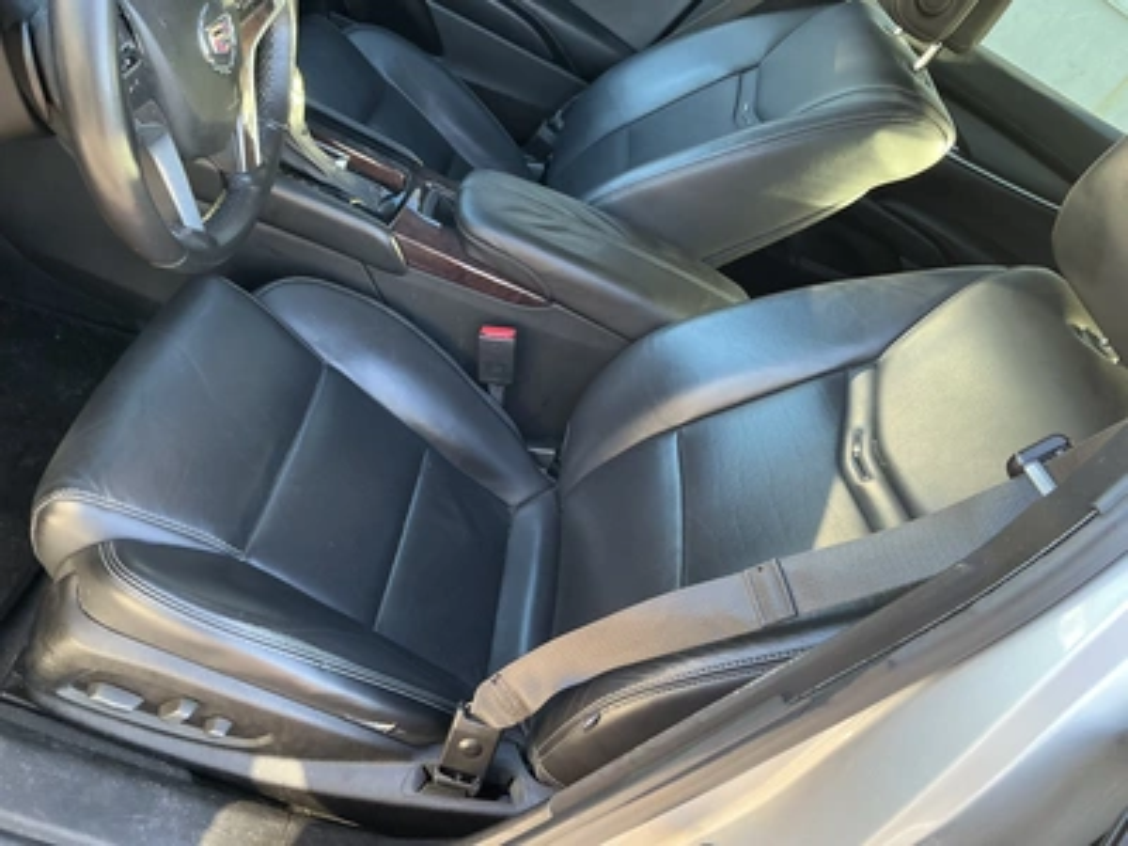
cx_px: 564
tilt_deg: -35.2
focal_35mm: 28
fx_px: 912
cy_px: 423
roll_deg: -35.2
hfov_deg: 63.4
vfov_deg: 49.7
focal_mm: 3
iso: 100
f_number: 1.8
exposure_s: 1/60
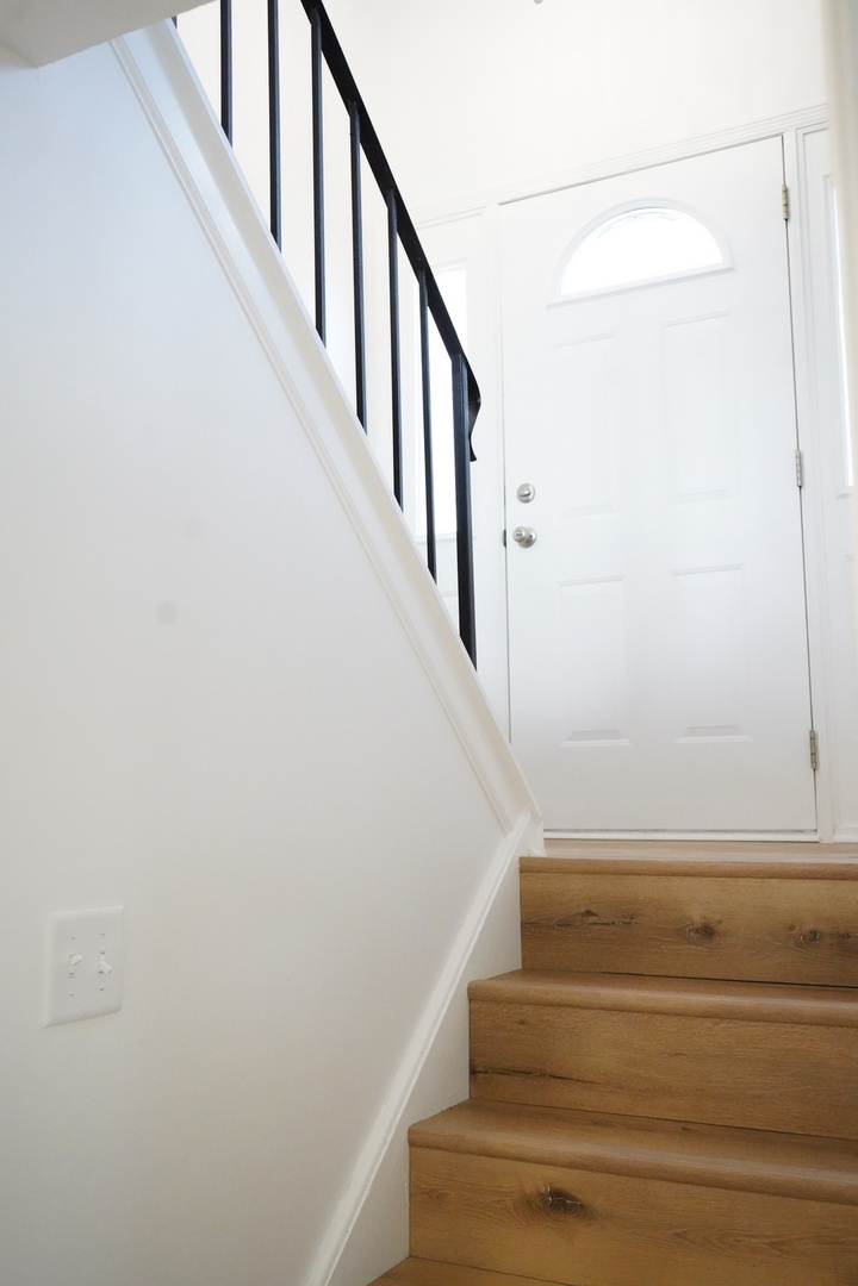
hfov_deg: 40.0
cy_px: 643
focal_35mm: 33
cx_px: 429
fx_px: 1180
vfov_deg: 57.2
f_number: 5
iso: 16000
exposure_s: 1/800
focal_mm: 33
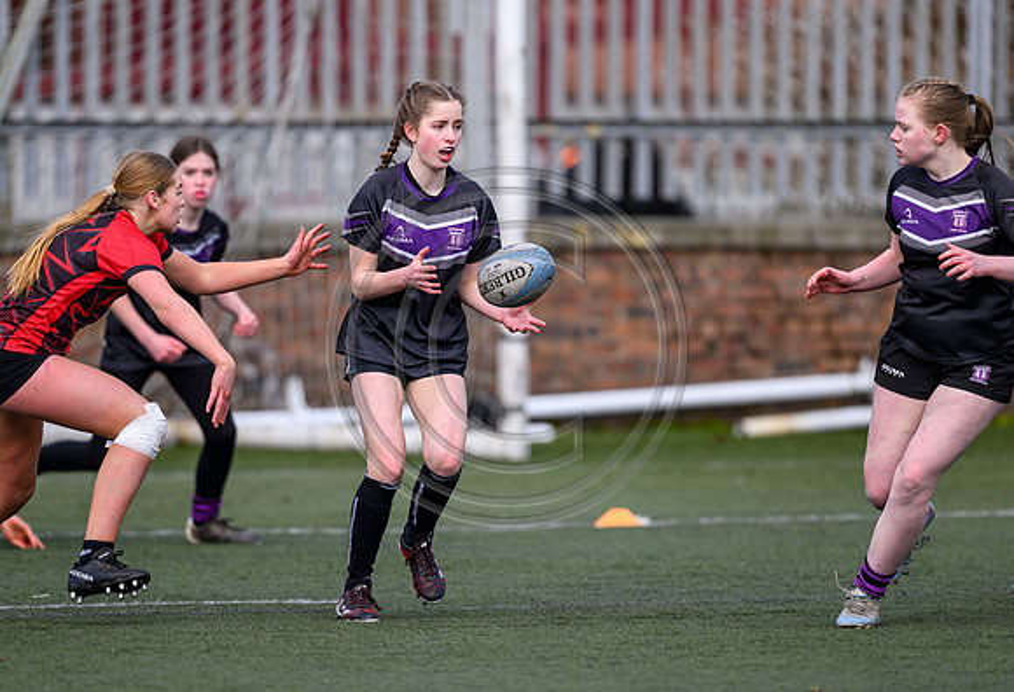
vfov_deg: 3.0
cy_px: 399
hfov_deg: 4.3
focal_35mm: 473
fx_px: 13411
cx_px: 414
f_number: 3.2
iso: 500
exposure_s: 1/3200
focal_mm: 400
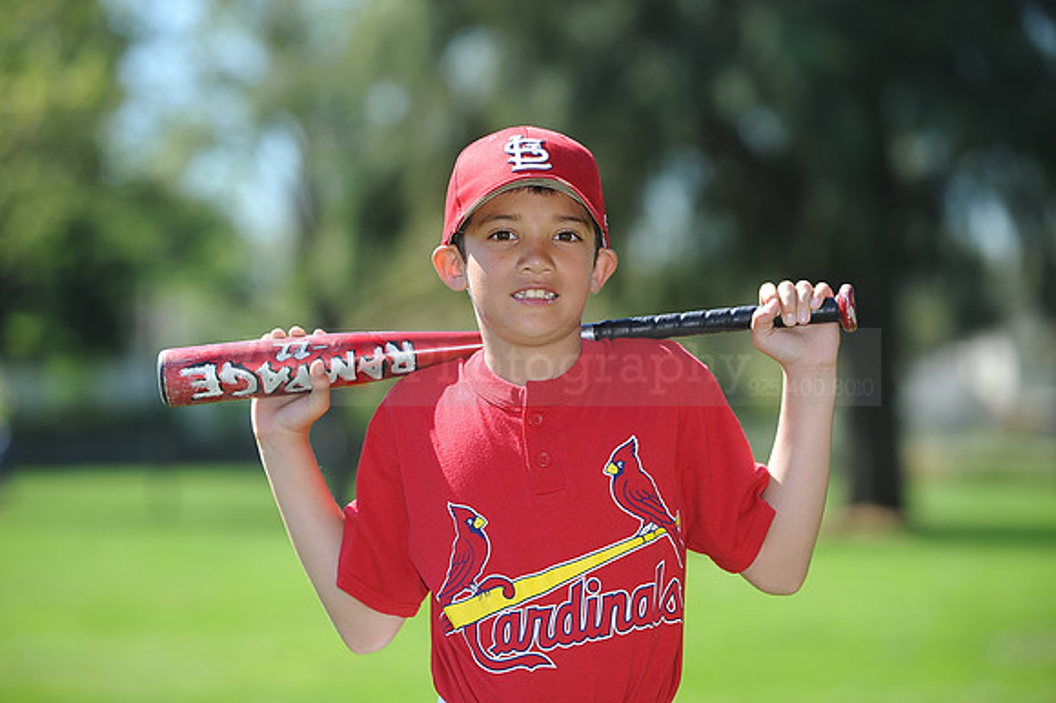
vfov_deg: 8.3
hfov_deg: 12.5
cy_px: 352
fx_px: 4837
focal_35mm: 165
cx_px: 528
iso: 200
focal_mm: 165
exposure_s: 1/640
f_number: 4.5
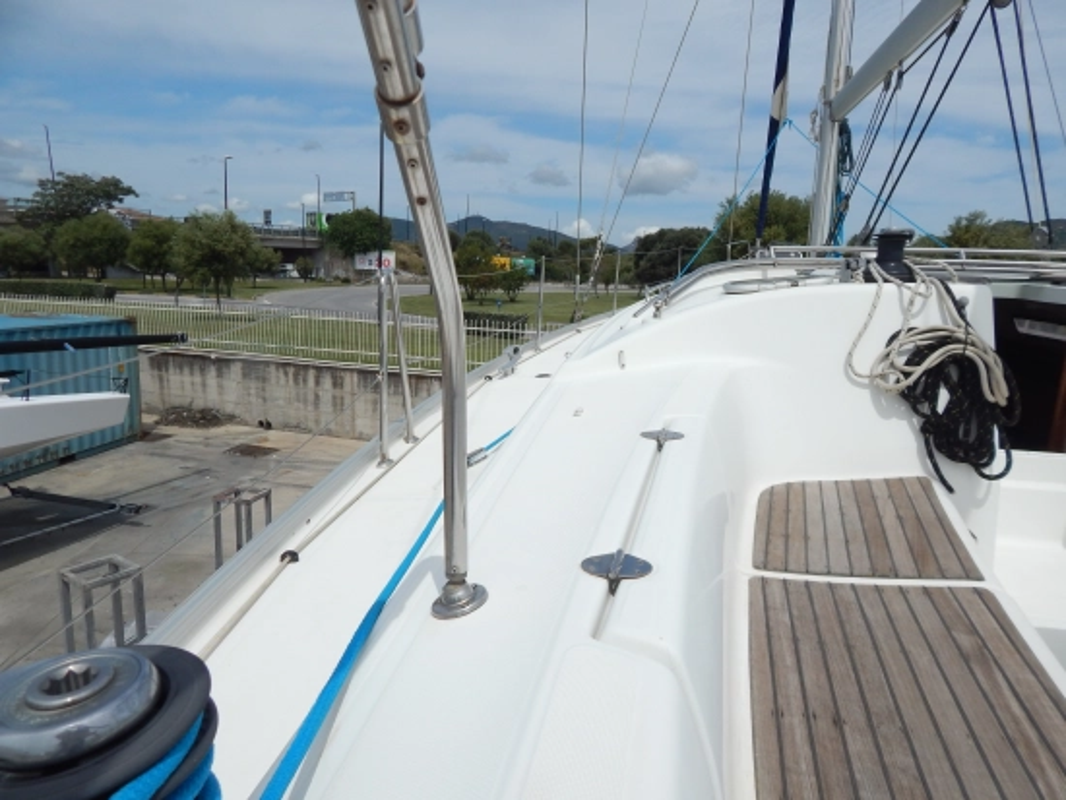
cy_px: 400
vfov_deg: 58.9
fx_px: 709
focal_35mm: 23
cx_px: 533
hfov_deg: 73.9
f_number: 6
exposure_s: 1/1500
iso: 125
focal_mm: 4
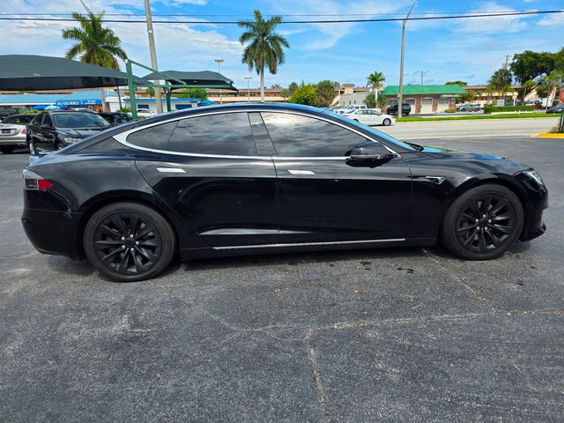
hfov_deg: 73.9
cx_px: 282
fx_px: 375
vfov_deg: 58.9
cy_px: 212
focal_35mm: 23
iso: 80
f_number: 1.7
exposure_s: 1/3972
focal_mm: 6.3
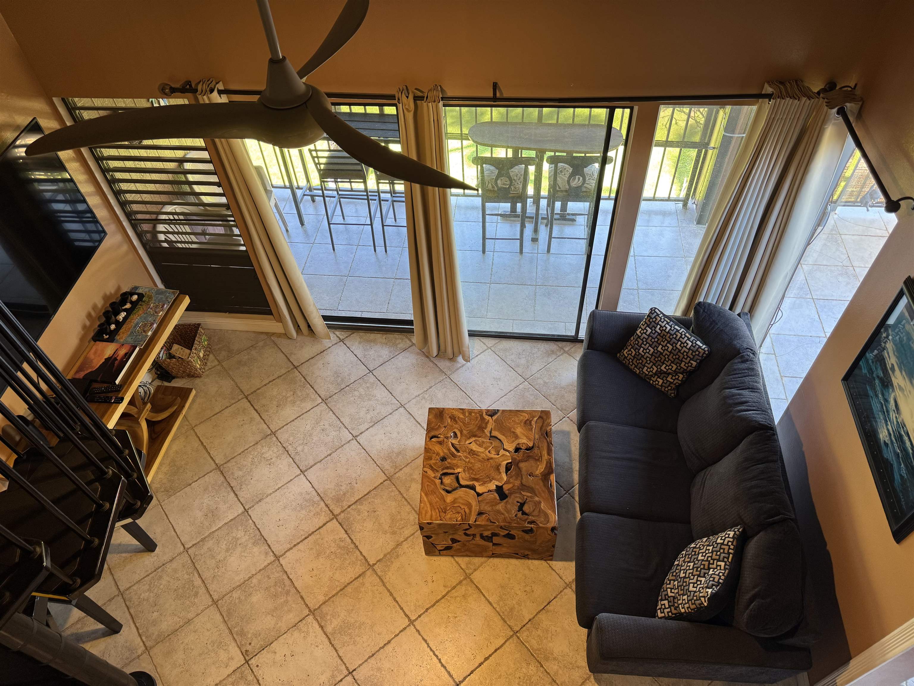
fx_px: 634
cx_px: 457
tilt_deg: -51.0
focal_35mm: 24
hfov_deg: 71.6
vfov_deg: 56.8
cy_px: 343
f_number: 1.78
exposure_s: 1/60
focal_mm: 6.76
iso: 125
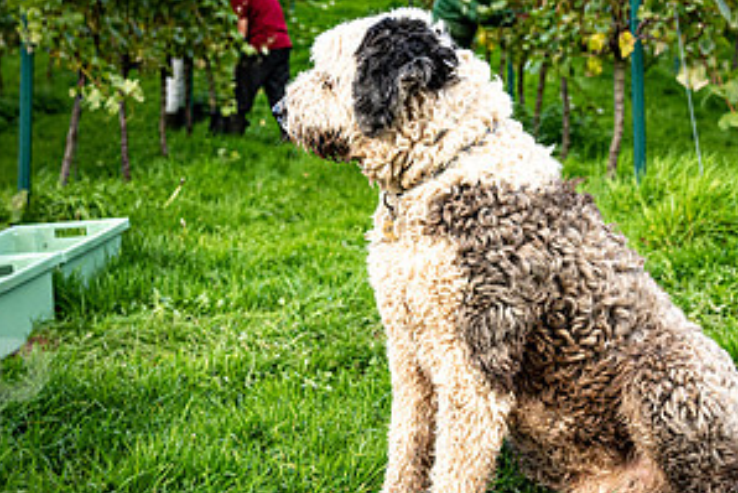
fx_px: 1333
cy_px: 141
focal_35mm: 65
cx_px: 420
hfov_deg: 30.9
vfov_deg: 20.8
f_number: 4
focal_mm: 32
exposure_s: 1/1600
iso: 220
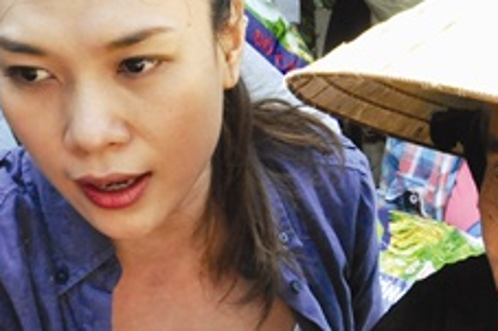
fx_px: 1313
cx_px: 443
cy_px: 286
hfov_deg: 21.0
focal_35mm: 95
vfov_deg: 14.3
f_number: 14
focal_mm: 24
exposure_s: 1/200
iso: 1000
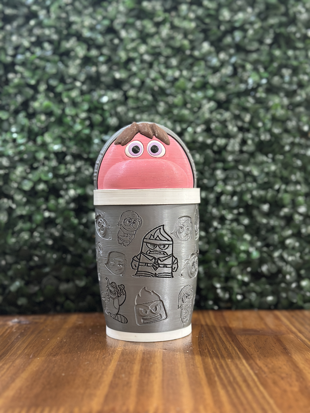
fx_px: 573
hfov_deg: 30.3
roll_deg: +0.2
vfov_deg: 39.7
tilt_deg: -0.1
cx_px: 155
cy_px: 206
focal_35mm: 48
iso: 500
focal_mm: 6.86
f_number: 1.78
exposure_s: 1/33
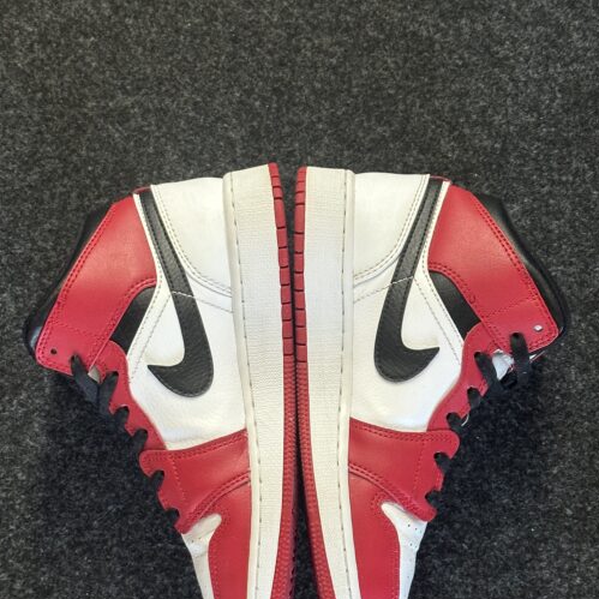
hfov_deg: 25.4
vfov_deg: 25.3
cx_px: 293
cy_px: 384
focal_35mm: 68
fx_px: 1331
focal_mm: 6.86
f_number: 1.78
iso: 250
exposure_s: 1/33
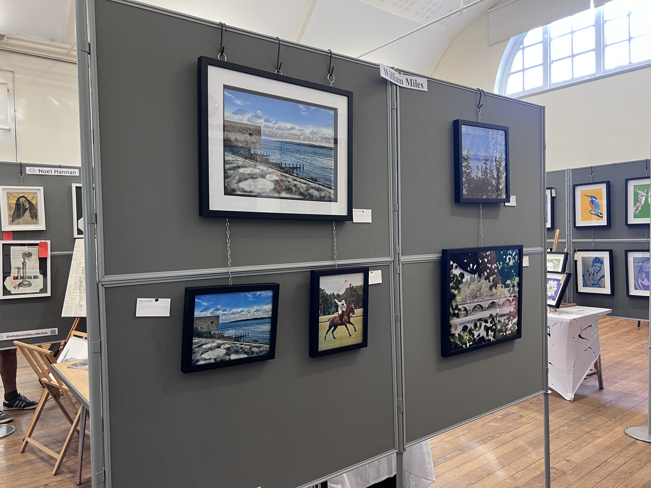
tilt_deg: -0.7
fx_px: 489
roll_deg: +1.7
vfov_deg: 53.1
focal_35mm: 26
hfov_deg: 67.3
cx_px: 326
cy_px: 244
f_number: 1.5
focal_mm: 5.7
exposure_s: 1/50
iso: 100
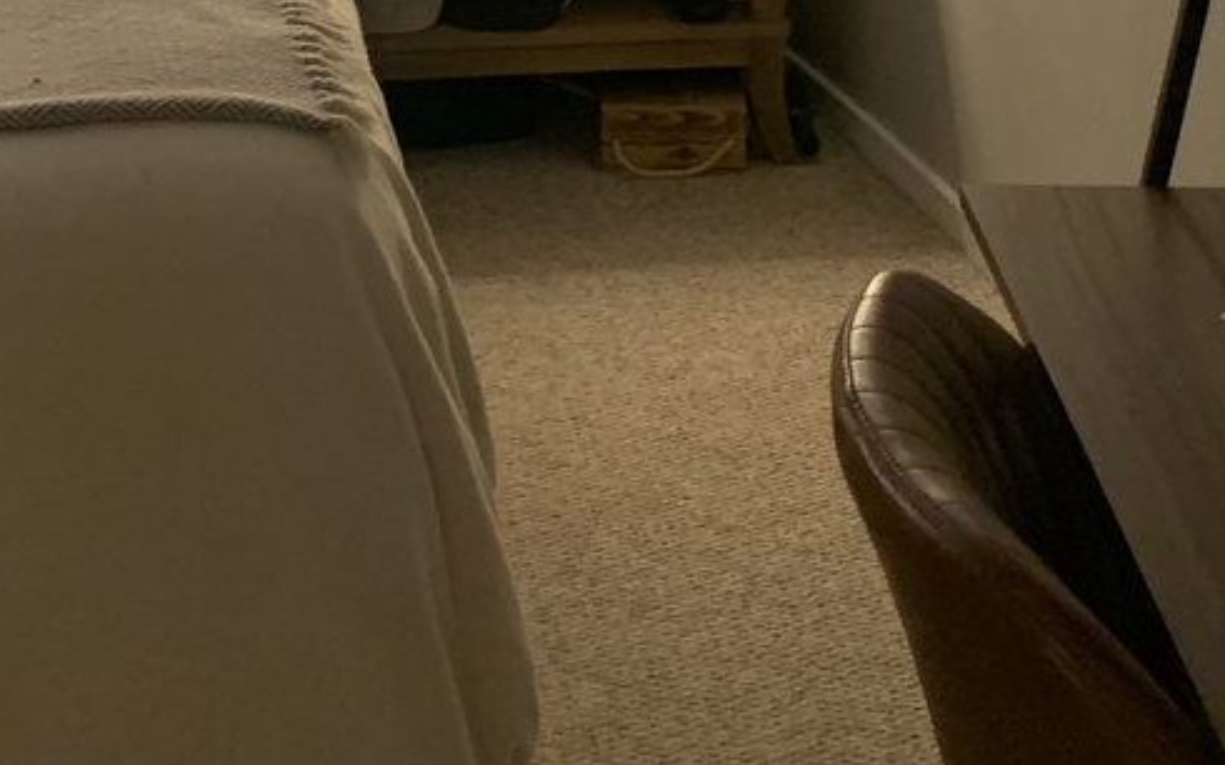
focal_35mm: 81
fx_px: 2704
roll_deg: +1.6
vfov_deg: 15.0
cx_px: 485
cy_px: -378
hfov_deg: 25.5
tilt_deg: -11.9
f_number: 1.8
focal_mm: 4.25
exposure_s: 1/60
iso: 320
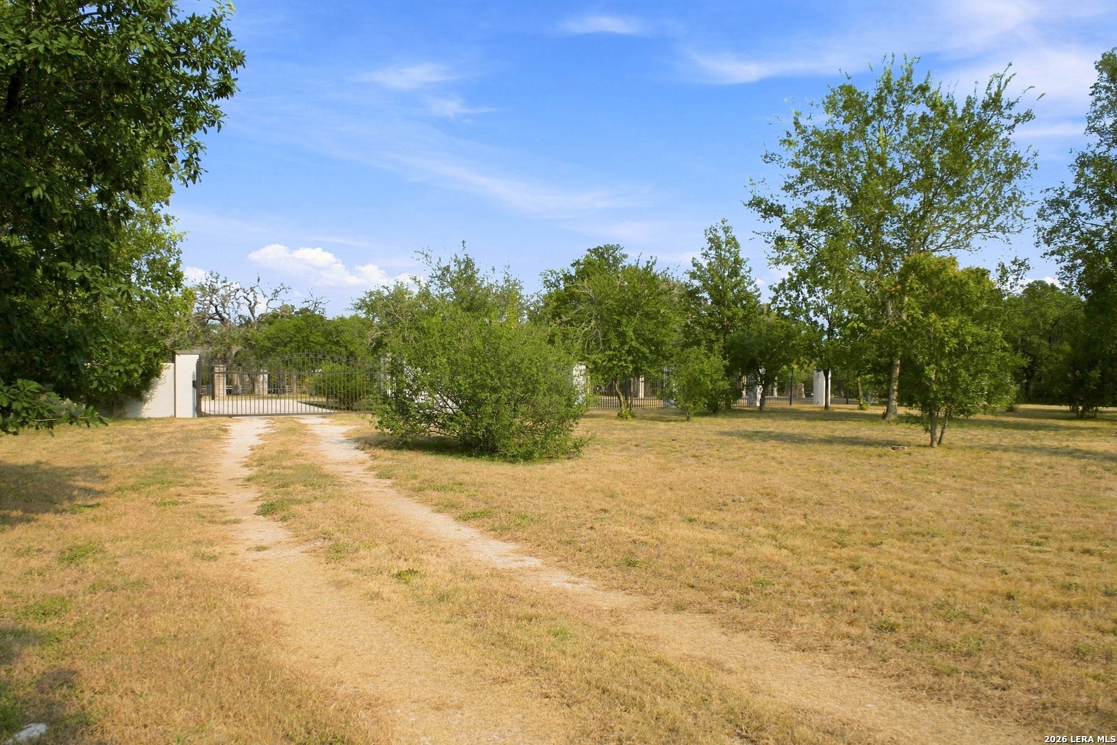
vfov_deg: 45.0
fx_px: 900
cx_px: 558
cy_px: 372
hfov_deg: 63.7
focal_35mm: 29
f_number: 10
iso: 800
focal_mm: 29
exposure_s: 1/800
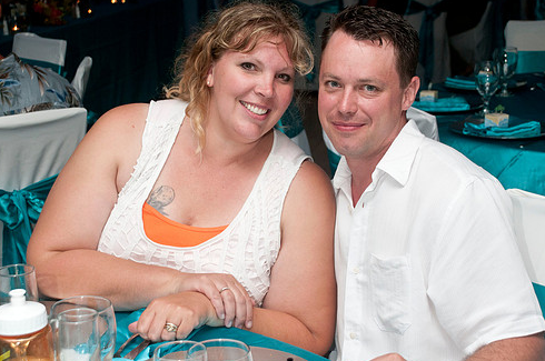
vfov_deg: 19.1
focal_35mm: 71
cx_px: 281
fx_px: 1073
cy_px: 164
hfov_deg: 28.5
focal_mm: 40
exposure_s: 1/160
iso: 400
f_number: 5.6
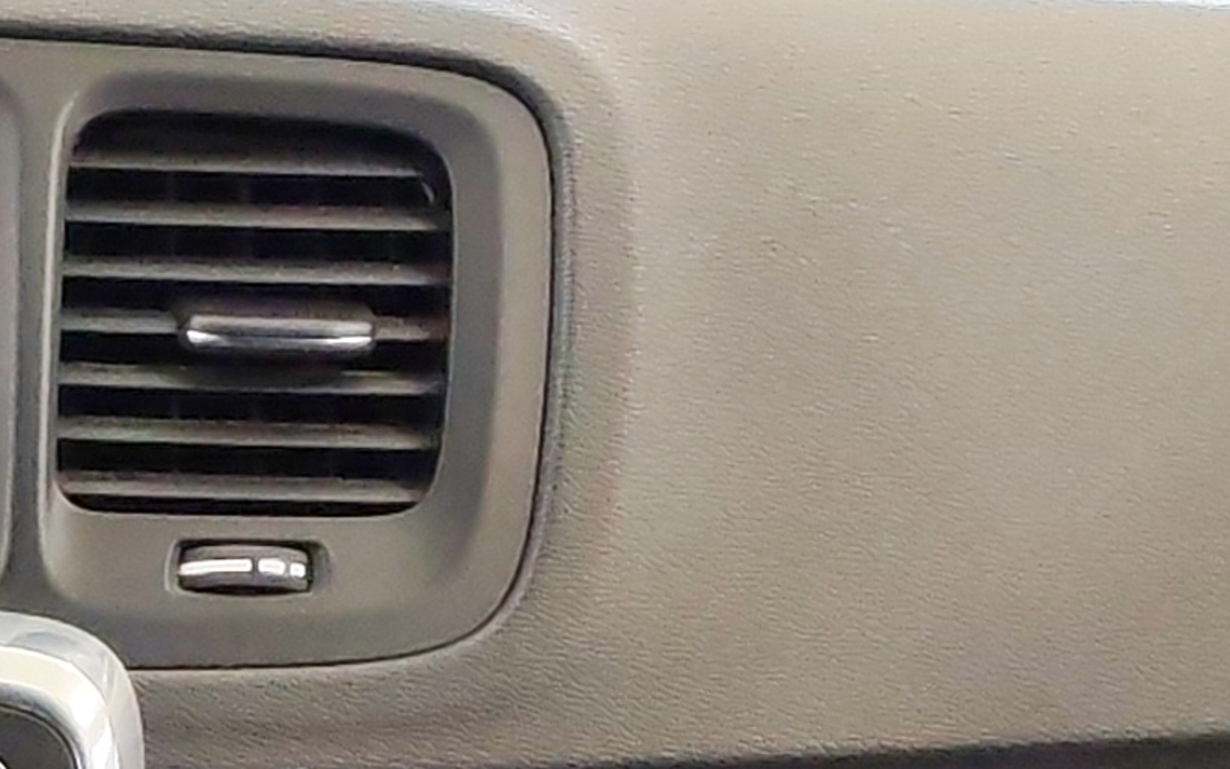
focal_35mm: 165
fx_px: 5531
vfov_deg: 7.6
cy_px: 1552
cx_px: -808
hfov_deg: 11.9
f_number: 1.9
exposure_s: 1/100
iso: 1250
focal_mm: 6.12
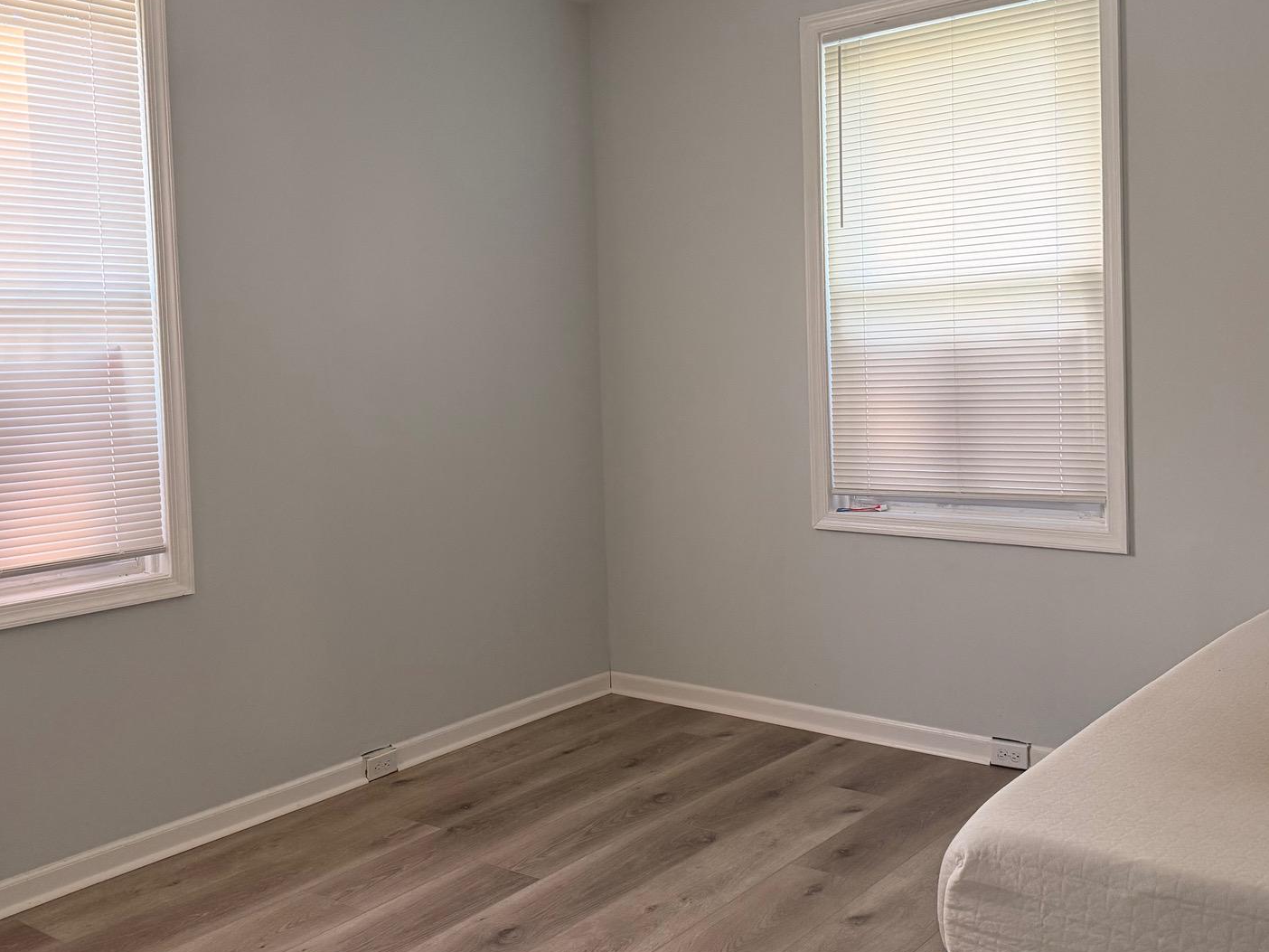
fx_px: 1283
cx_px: 635
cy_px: 415
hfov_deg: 52.6
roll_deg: +2.1
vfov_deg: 40.6
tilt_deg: -3.4
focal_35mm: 35
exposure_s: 1/120
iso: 400
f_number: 1.78
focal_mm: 6.76
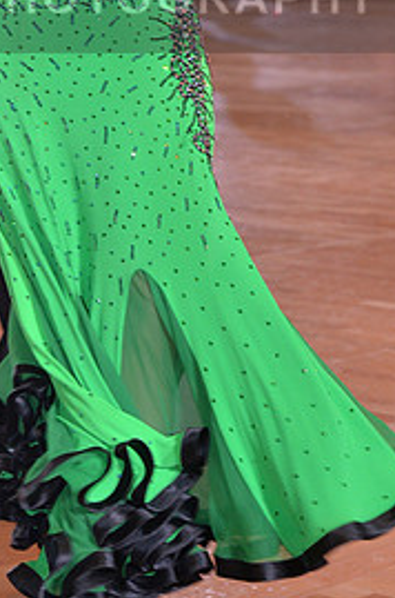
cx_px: 105
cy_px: -20
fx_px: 2498
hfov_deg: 9.0
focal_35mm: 151
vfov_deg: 13.4
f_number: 5.6
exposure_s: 1/200
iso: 2000
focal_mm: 70
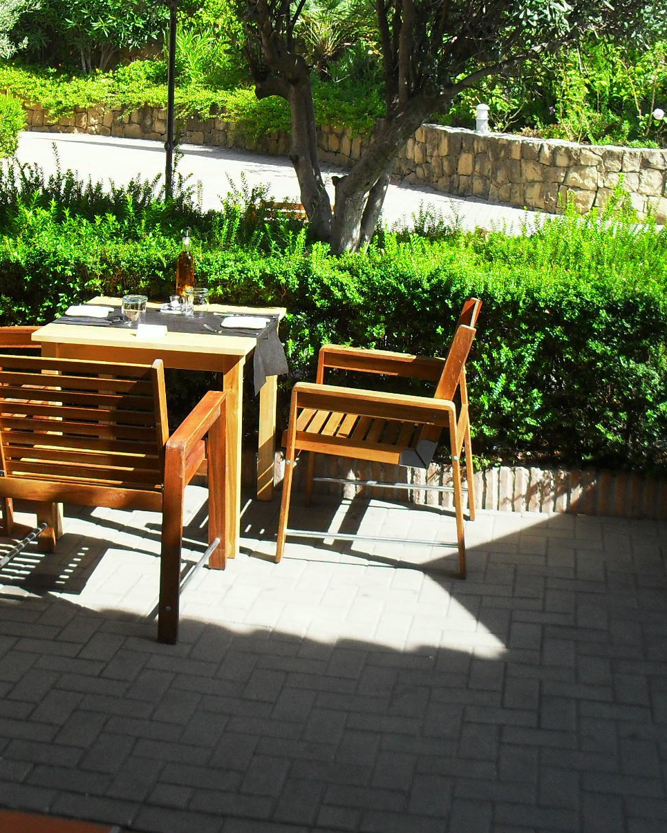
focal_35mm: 58
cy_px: 323
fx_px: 1431
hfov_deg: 26.1
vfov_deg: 32.4
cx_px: 230
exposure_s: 1/500
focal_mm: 6.3
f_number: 3.2
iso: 100
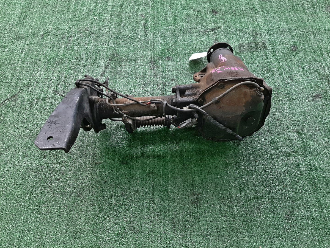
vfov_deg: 53.1
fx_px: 248
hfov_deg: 67.3
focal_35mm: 26
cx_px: 165
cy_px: 124
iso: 72
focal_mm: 3.93
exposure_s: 1/50
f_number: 1.7
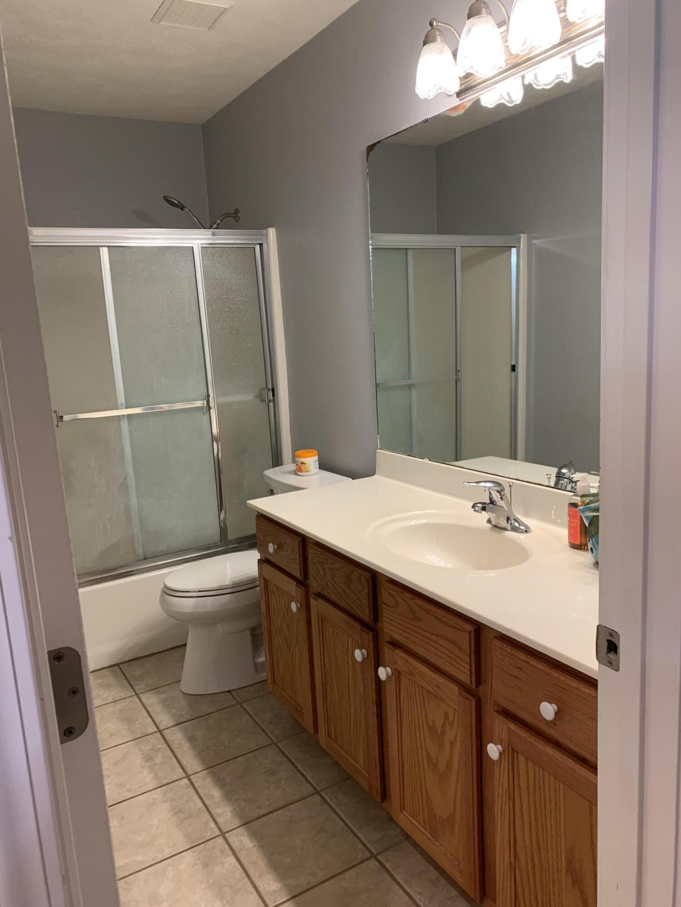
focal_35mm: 26
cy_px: 454
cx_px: 340
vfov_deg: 67.3
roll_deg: +4.4
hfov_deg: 53.1
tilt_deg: -9.6
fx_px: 682
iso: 160
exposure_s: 1/60
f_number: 1.8
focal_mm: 4.25
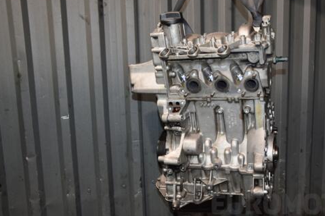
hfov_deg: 43.3
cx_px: 199
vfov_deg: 29.9
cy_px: 114
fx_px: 406
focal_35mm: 45
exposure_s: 1/60
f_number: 5
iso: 800
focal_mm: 24
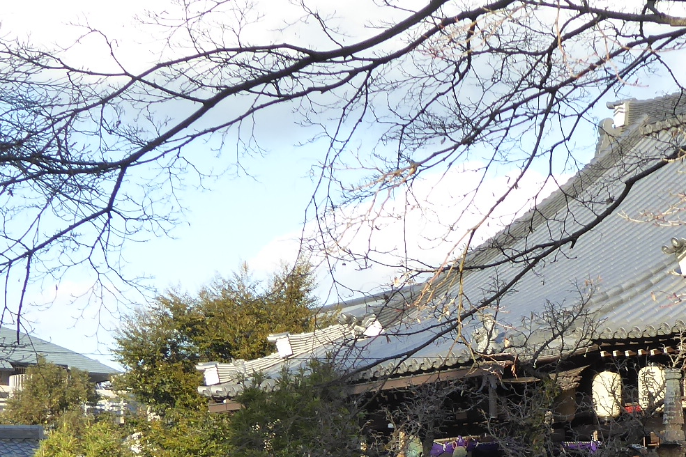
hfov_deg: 21.8
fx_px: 1753
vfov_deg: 14.7
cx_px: 577
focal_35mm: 92
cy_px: 407
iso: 160
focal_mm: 5.8
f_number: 3.6
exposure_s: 1/320
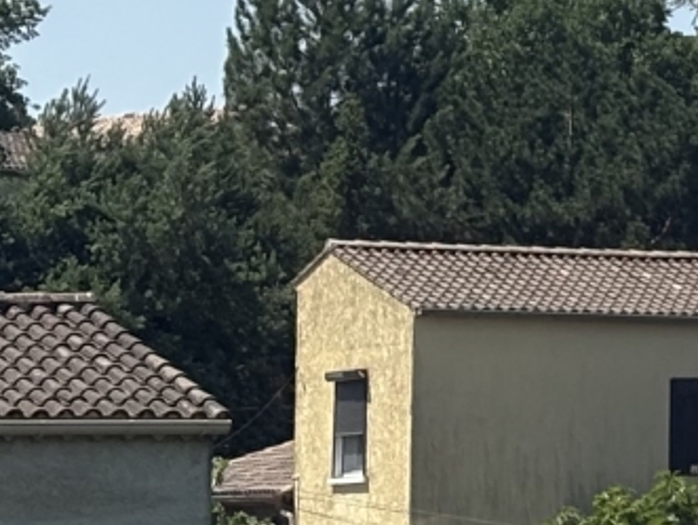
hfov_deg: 7.4
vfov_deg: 5.9
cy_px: -19
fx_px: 5067
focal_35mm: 251
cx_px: 1620
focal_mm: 5.96
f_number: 1.6
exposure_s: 1/3125
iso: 32
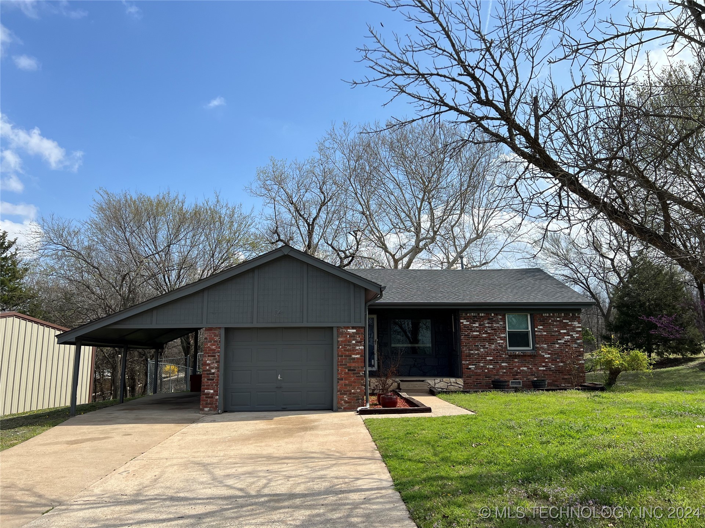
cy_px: 264
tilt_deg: +8.6
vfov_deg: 53.1
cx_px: 352
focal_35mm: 26
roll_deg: +0.1
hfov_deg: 67.3
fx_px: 530
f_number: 1.5
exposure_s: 1/4115
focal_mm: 5.7
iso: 50
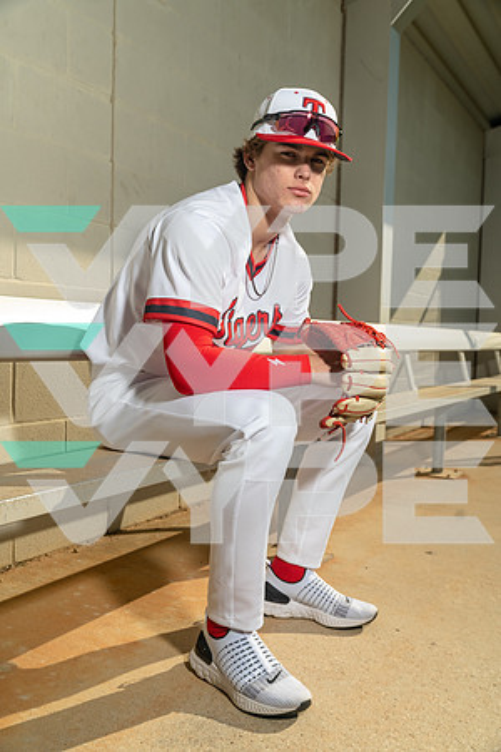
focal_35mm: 34
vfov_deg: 55.8
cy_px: 376
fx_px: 710
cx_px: 250
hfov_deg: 38.9
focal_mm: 34
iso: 500
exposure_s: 1/200
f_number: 5.6
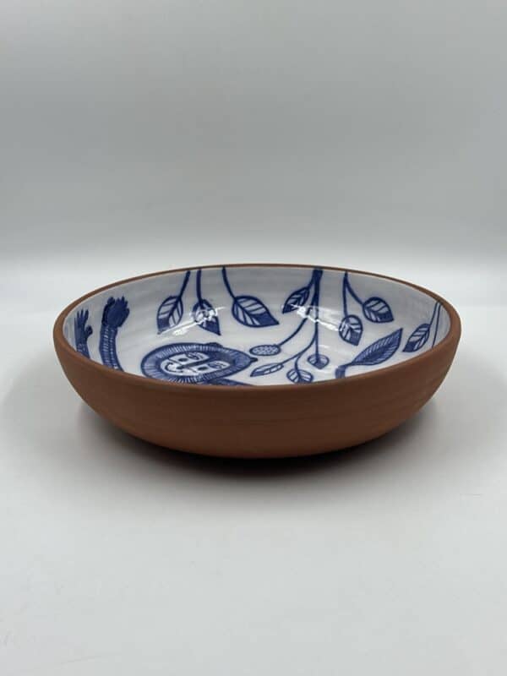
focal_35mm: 48
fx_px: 937
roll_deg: -0.3
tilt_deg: -20.6
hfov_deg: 30.3
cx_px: 254
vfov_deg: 39.7
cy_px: 338
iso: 64
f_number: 1.78
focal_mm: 6.86
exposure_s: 1/480
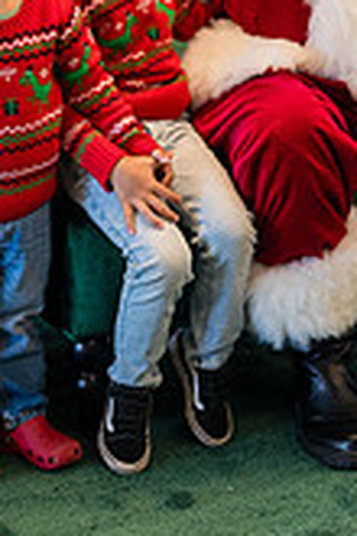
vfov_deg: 14.7
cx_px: 146
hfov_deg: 10.1
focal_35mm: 136
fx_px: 2023
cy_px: -62
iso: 500
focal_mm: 50
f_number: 1.4
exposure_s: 1/500
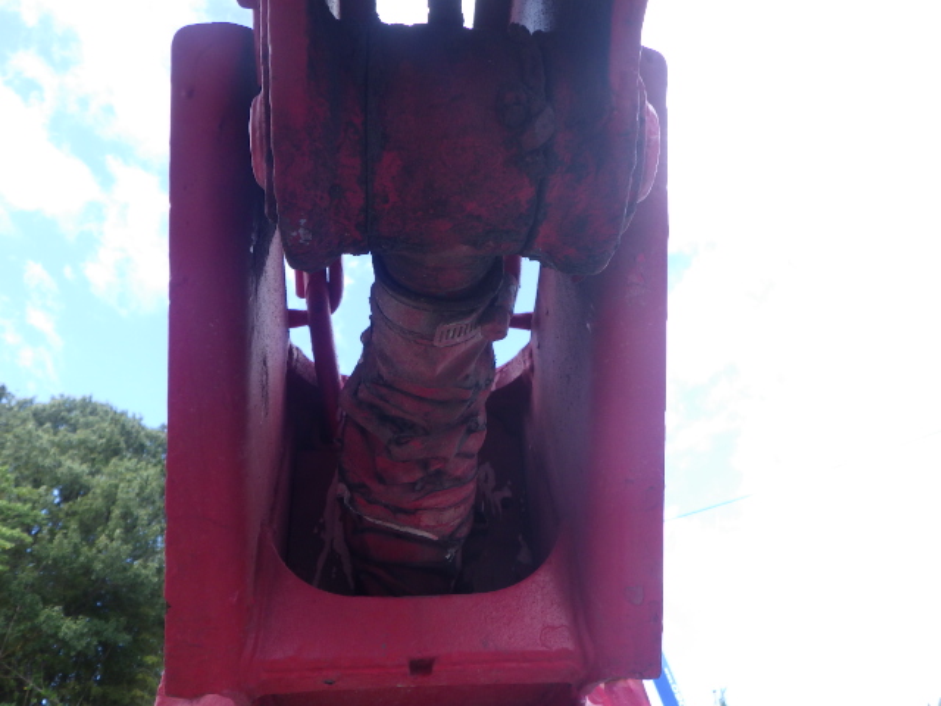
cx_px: 470
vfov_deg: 49.7
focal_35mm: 28
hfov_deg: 63.4
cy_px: 353
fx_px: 761
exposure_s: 1/160
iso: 125
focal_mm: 5
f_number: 4.2
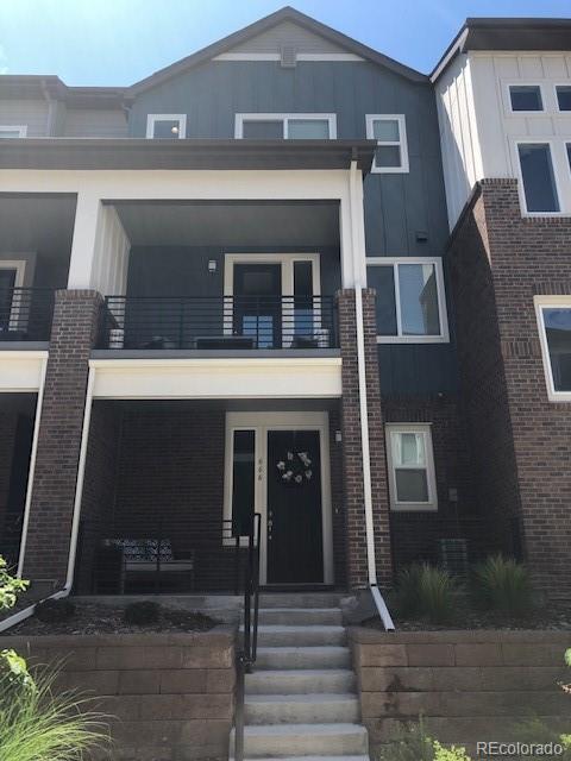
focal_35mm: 28
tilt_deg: +18.9
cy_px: 380
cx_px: 286
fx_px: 616
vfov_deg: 63.4
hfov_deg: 49.7
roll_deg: -0.5
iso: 20
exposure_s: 1/800
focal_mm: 3.99
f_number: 1.8
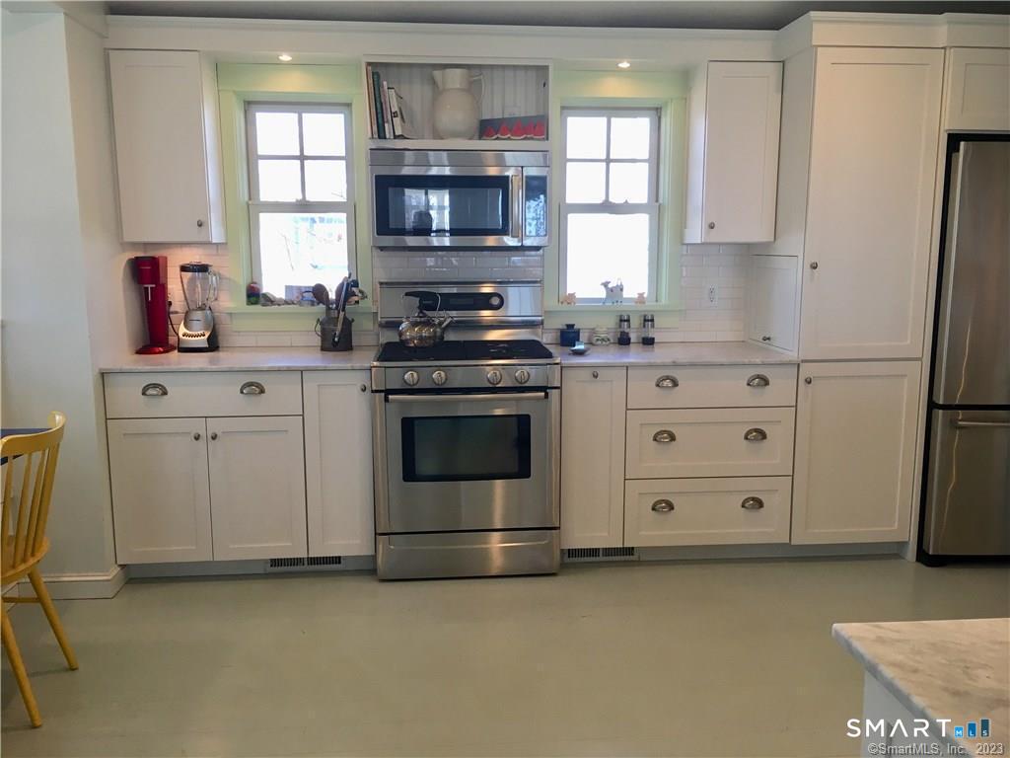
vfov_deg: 48.2
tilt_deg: -8.5
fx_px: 846
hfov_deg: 61.7
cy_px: 379
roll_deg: +0.1
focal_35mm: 29
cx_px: 505
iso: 25
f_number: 2.2
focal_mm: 4.15
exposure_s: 1/40
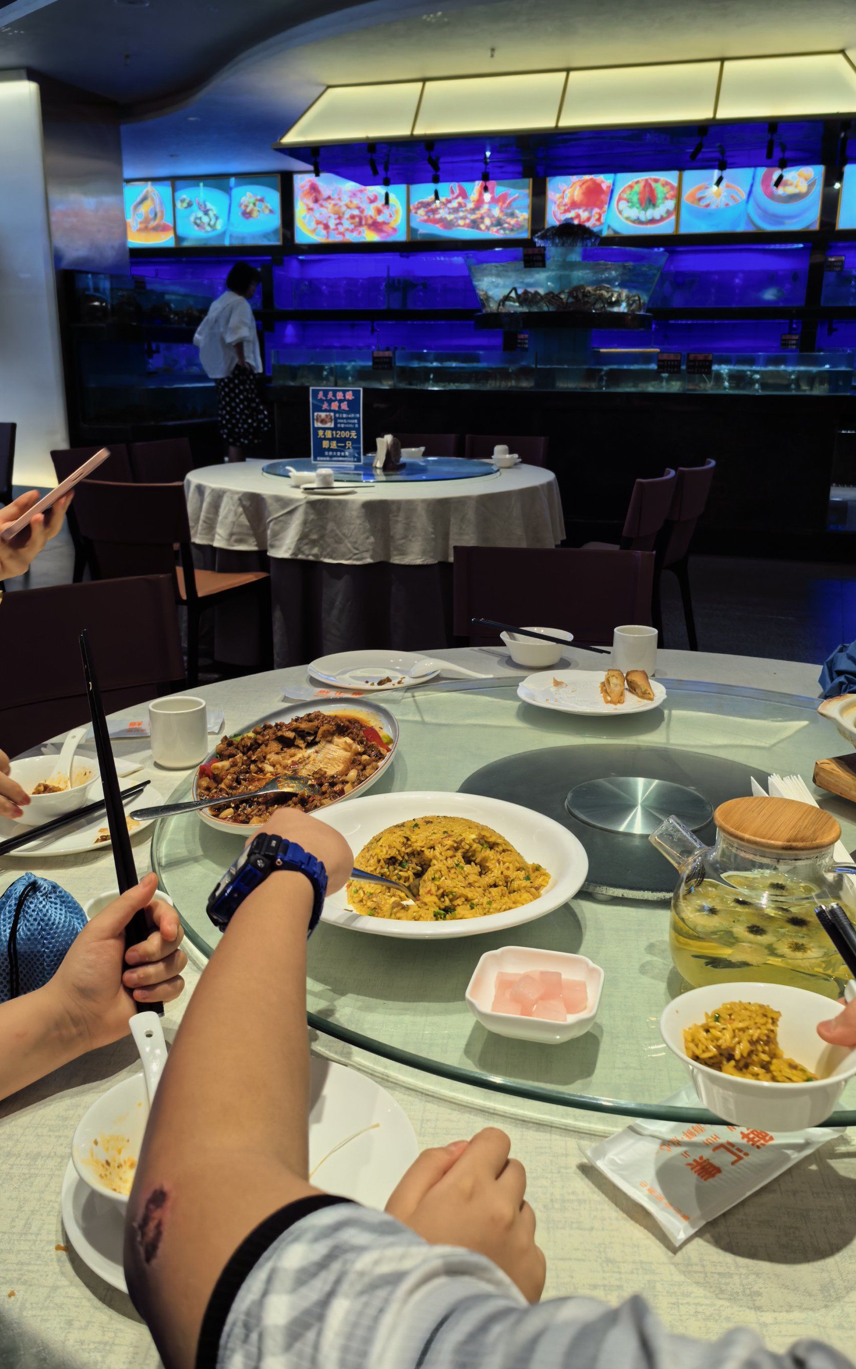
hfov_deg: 43.1
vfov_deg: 64.6
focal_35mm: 29
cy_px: 691
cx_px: 420
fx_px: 1083
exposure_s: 1/100
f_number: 2
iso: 64
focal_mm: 5.75
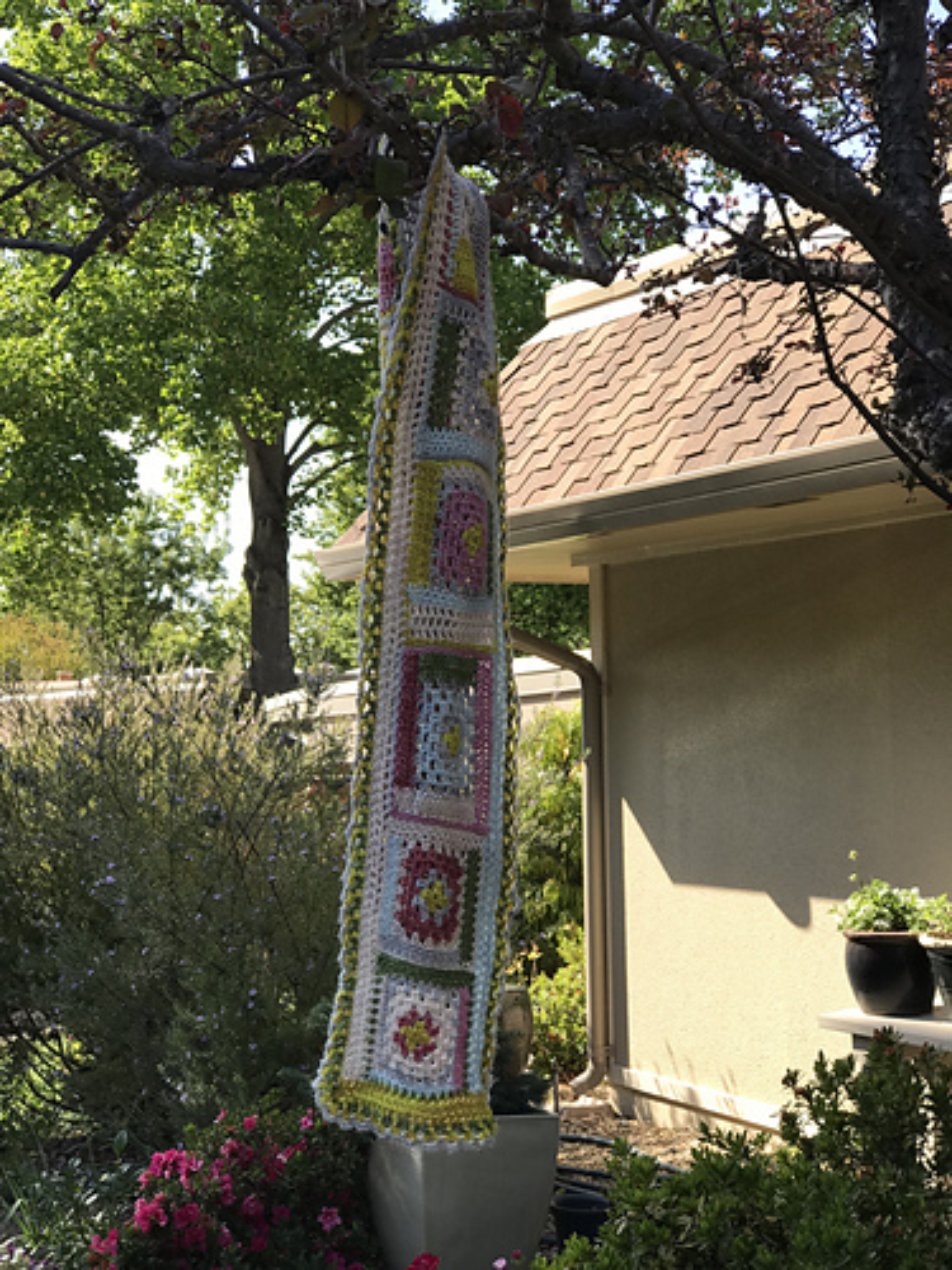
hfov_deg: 25.7
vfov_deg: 33.8
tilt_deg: +2.9
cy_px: 635
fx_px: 2090
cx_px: 476
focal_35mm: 57
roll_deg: +1.5
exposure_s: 1/255
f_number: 2.8
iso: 20
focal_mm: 6.6
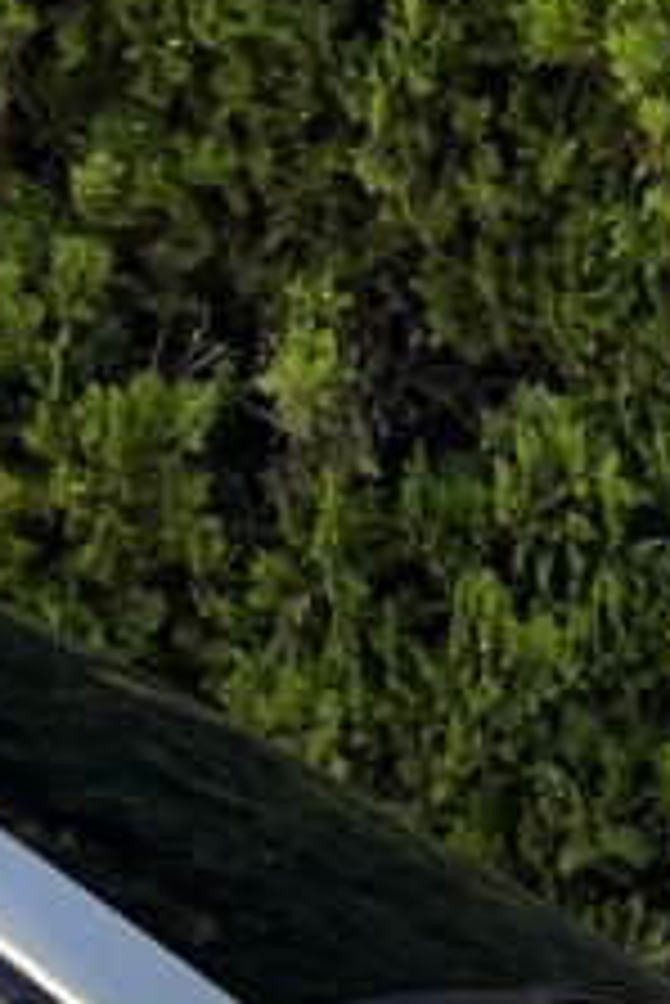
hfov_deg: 10.4
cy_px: 1049
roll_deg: -0.5
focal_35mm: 124
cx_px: 1237
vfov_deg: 16.1
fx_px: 3456
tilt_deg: -1.3
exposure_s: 1/674
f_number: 1.5
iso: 50
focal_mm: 5.7
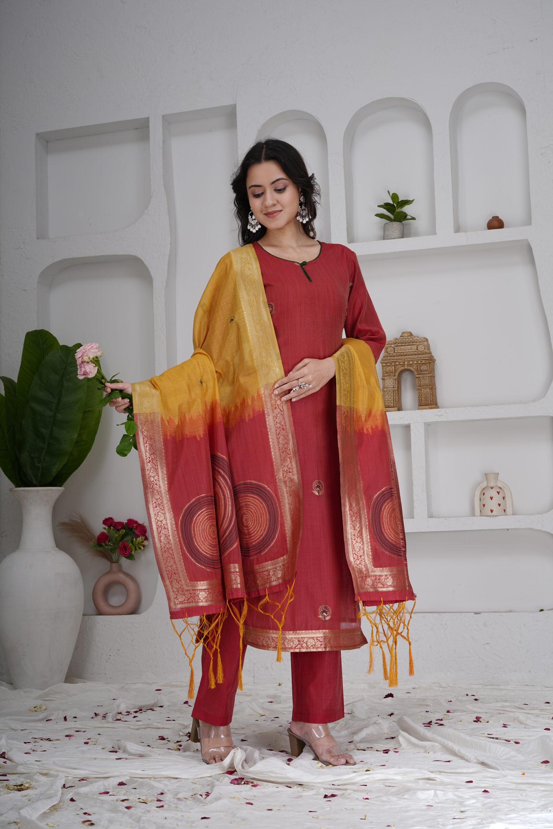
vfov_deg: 39.6
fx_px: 1152
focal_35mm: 50
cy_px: 414
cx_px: 276
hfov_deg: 27.0
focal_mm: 50
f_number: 9
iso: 64
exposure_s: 1/160
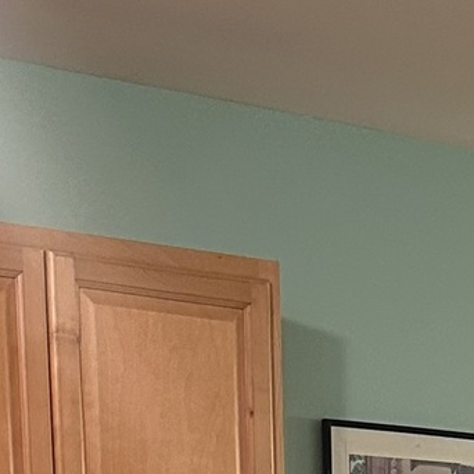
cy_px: 1197
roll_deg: -1.3
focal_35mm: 143
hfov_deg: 11.9
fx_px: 2215
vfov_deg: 10.3
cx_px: 581
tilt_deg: -11.9
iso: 500
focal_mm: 6.86
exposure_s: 1/60
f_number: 1.78
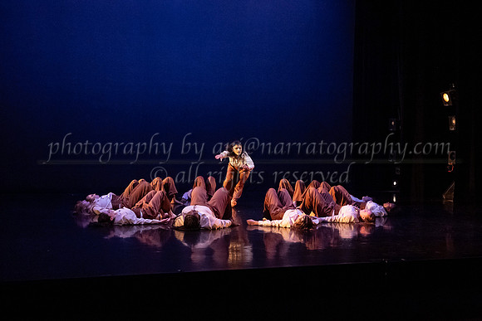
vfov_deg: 25.9
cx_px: 270
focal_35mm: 52
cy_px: 173
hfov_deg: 38.0
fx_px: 699
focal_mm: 40
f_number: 3.5
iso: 4000
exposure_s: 1/400
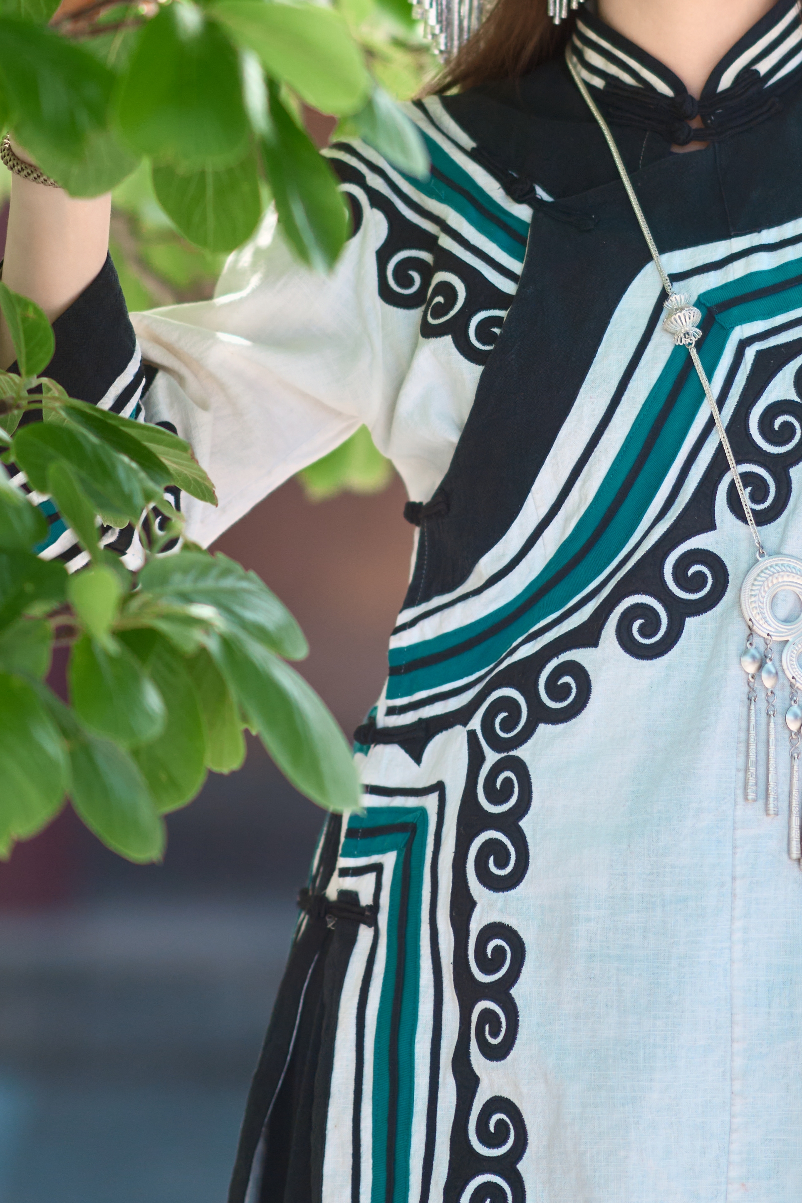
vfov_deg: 10.0
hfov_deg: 6.7
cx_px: 554
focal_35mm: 206
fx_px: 6883
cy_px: 309
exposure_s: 1/2500
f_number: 1.4
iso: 125
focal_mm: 85
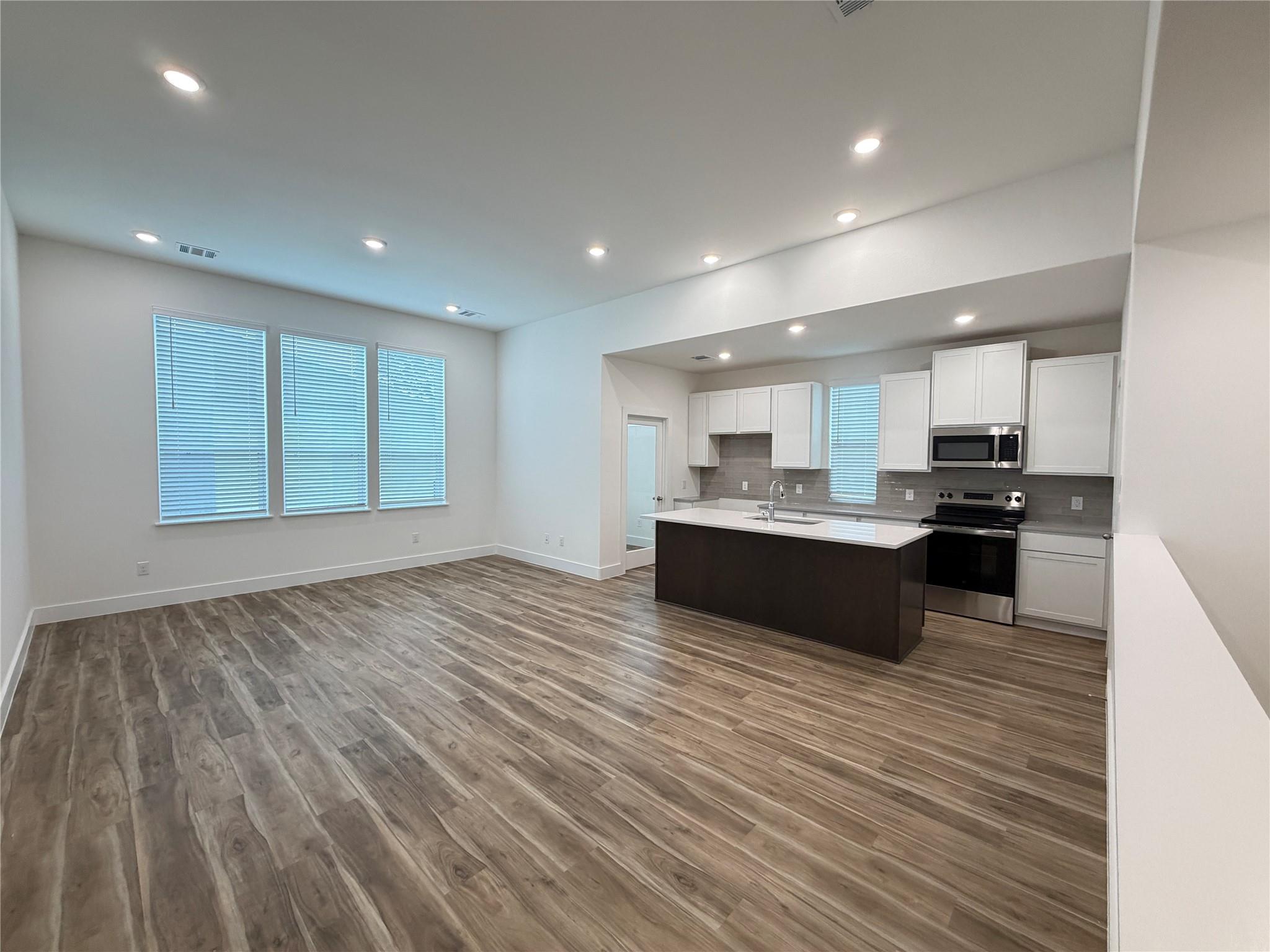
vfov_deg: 85.7
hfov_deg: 102.1
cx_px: 635
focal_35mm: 14
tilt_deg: -2.3
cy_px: 476
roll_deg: +0.1
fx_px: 514
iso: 250
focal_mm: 2.22
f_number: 2.2
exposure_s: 1/120
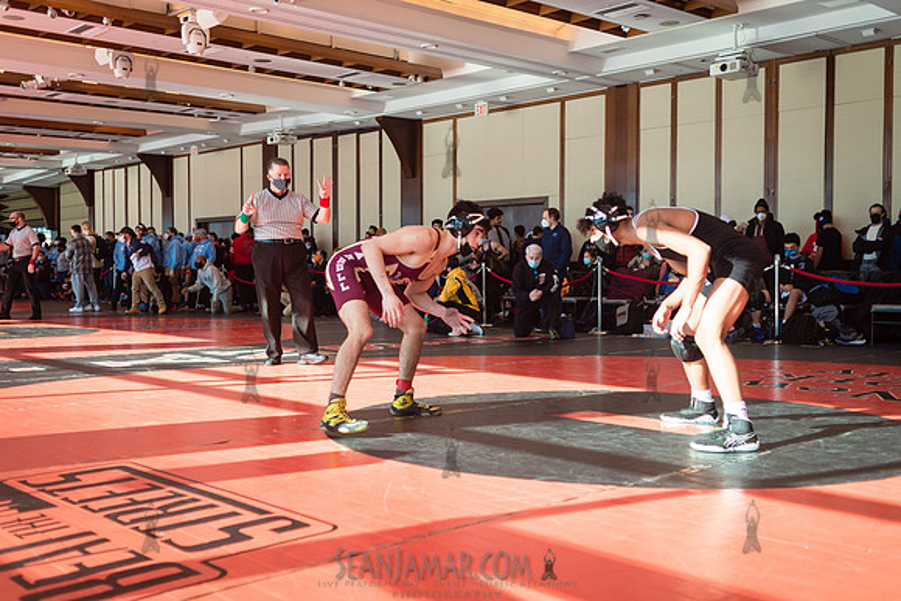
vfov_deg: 34.9
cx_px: 450
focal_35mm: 38
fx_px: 956
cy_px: 300
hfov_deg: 50.5
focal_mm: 35
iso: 400
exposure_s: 1/400
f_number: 3.2
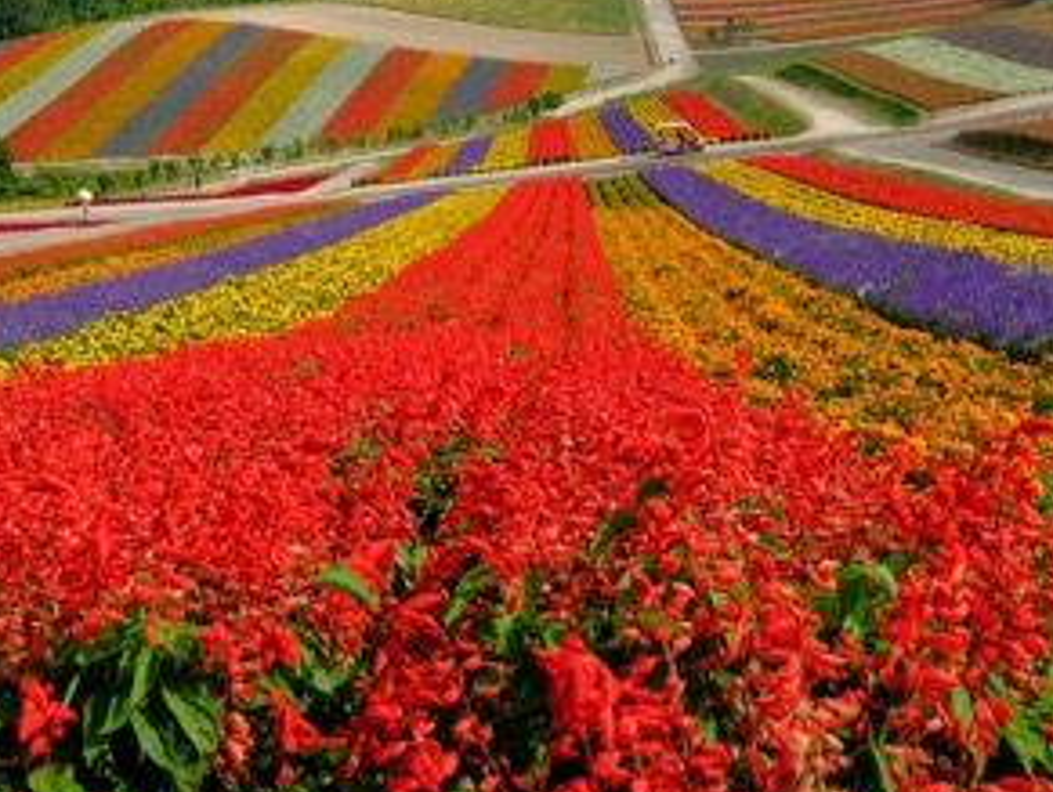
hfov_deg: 33.7
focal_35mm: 57
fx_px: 1736
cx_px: 496
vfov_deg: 25.6
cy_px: 264
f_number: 8
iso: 200
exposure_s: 1/350
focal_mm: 24
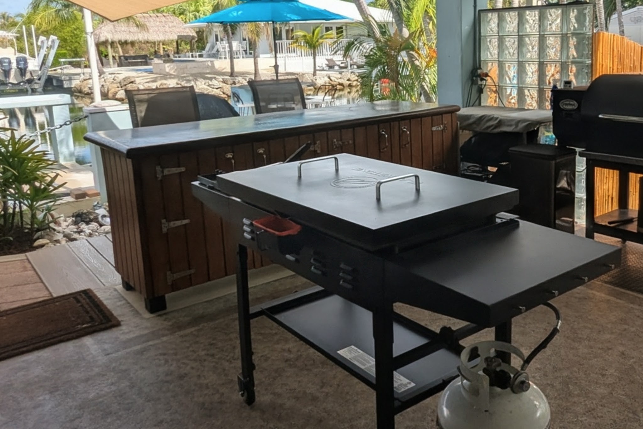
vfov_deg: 42.0
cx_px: 467
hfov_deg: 59.3
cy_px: 98
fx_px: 536
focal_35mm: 30
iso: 54
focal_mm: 2.35
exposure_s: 1/1587
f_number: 2.2
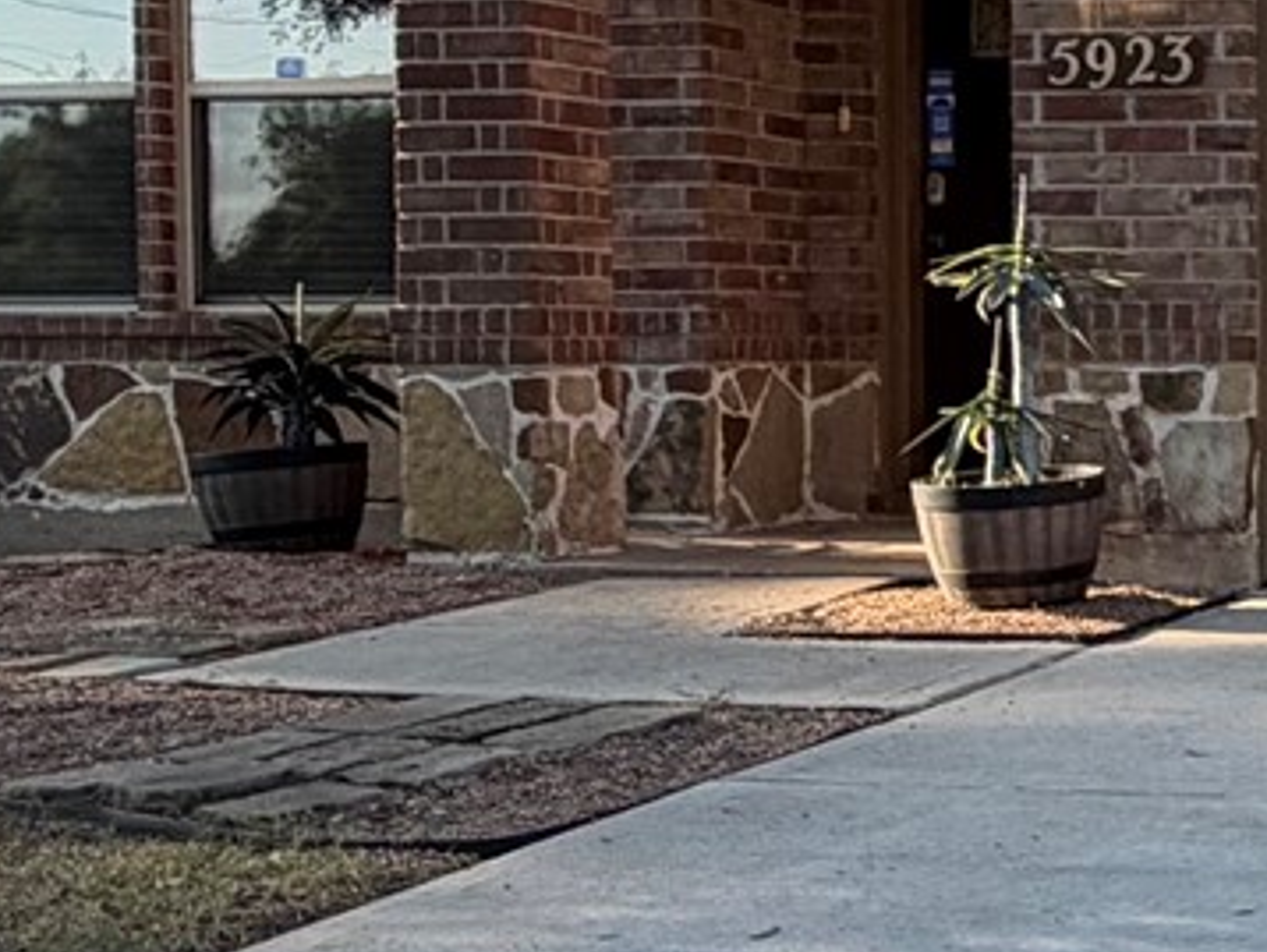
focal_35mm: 80
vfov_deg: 18.5
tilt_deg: +0.3
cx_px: 1876
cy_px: 474
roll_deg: +0.3
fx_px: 2930
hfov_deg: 20.9
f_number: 2.2
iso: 64
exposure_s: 1/502
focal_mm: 2.22
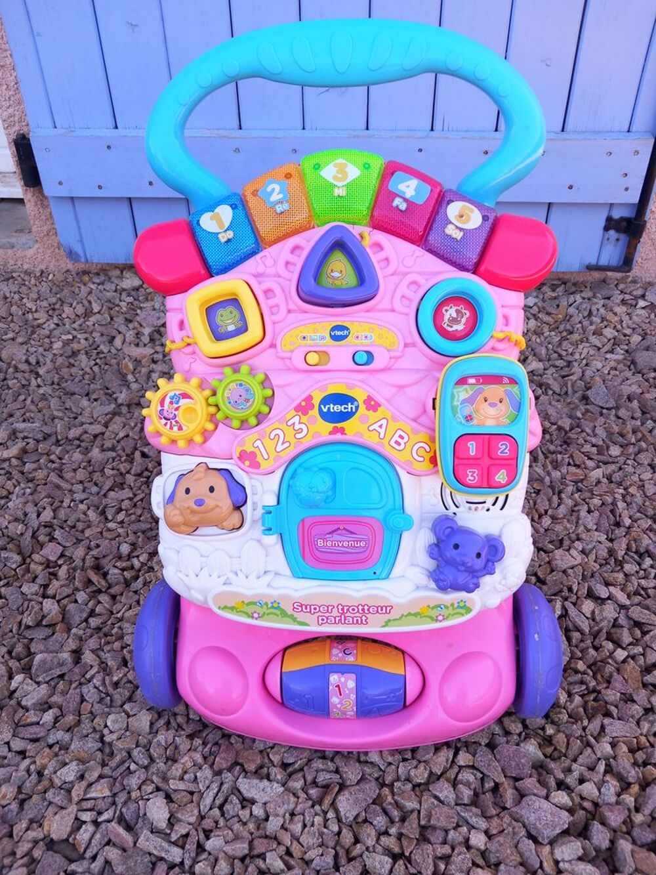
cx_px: 328
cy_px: 438
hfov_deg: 51.4
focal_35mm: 27
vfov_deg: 65.3
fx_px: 682
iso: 40
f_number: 1.8
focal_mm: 4
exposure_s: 1/100
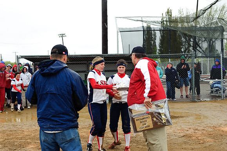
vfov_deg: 24.6
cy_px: 76
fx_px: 347
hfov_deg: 36.3
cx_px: 114
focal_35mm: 55
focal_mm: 55
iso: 400
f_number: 8
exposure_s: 1/500
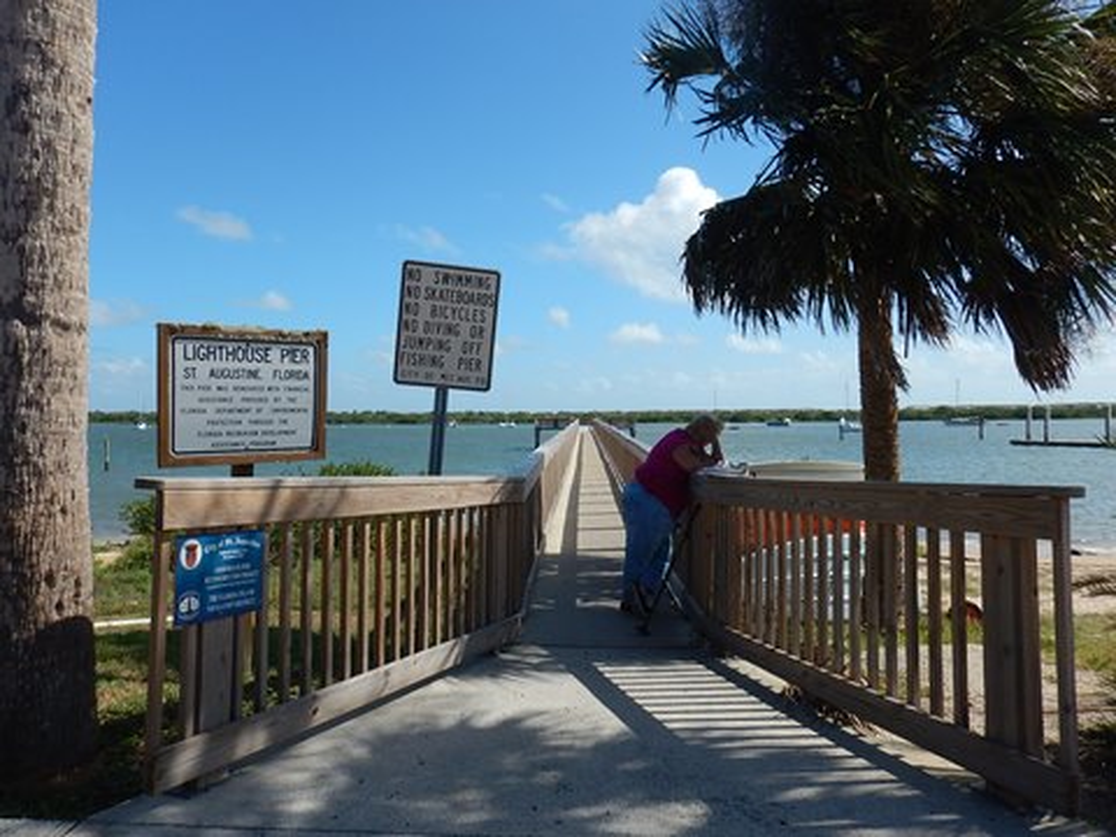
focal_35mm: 24
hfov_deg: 71.6
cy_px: 418
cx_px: 558
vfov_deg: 56.8
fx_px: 774
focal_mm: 4.3
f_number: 4.1
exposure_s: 1/1250
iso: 125
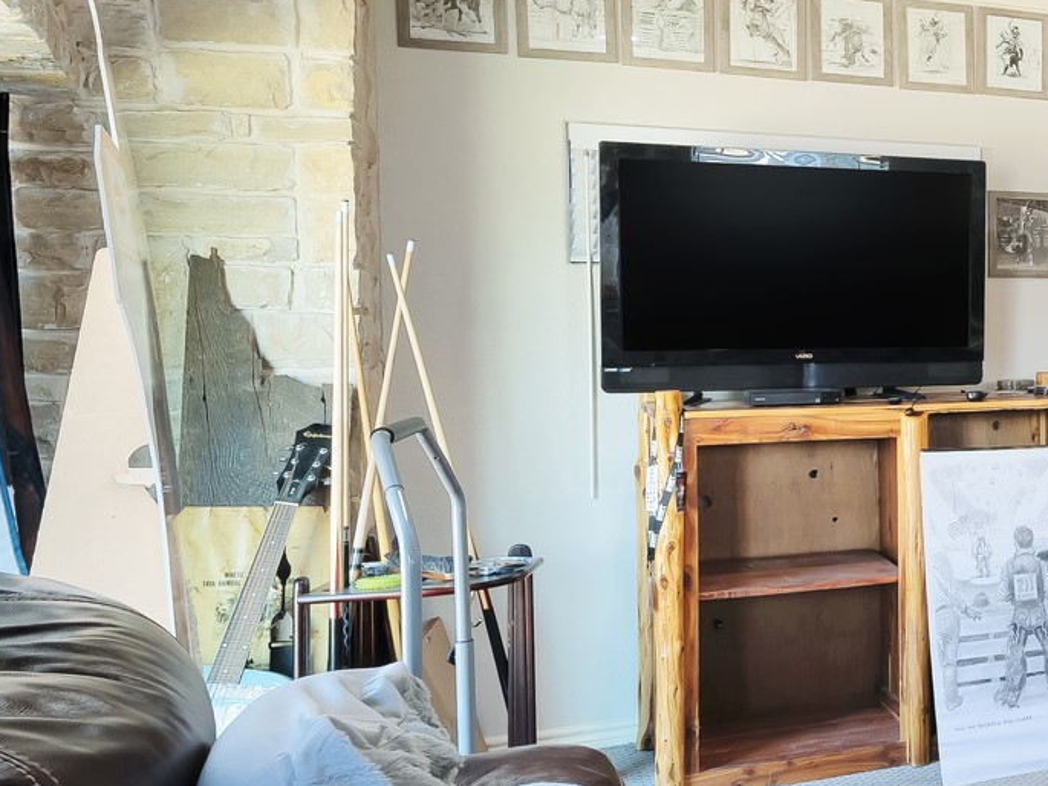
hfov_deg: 30.5
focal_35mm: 46
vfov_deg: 31.5
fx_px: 1393
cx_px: 1426
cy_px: 388
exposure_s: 1/5
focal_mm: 16
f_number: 9
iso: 160
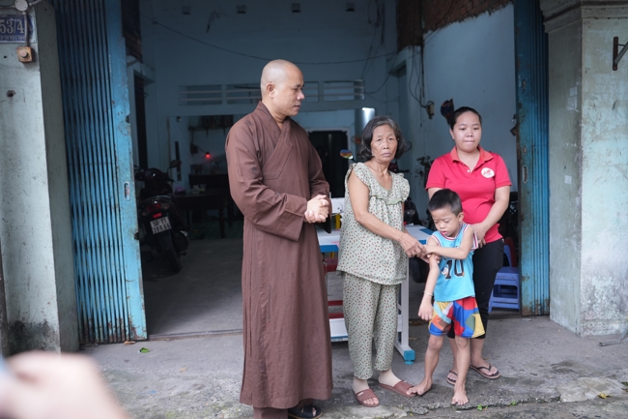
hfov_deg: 54.4
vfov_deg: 37.8
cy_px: 210
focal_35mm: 35
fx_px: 610
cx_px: 314
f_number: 2.8
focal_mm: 35
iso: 320
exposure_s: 1/100
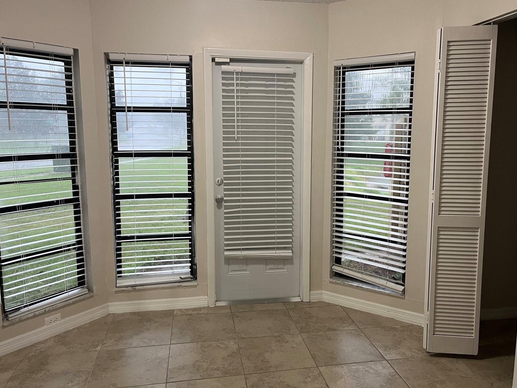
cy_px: 194
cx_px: 277
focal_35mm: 29
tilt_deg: -7.9
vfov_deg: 48.2
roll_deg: +0.6
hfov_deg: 61.6
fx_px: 433
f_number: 1.6
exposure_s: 1/60
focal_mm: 5.1
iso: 125
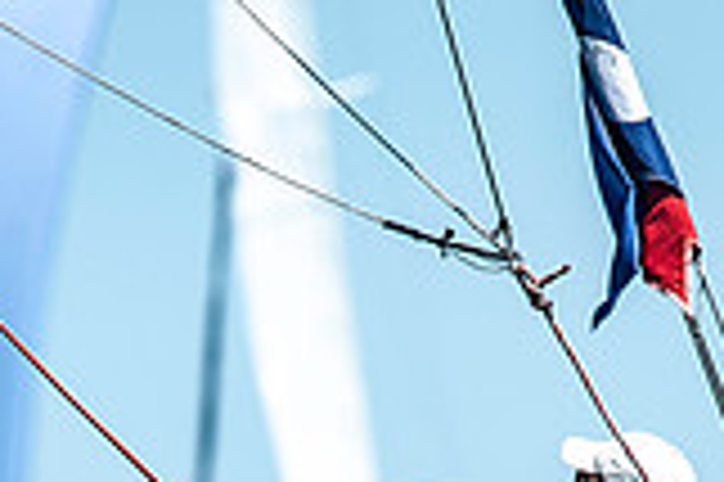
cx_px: 346
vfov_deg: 1.3
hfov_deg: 1.9
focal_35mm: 1078
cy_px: 833
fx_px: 21657
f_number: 5
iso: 250
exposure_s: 1/2500
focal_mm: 300
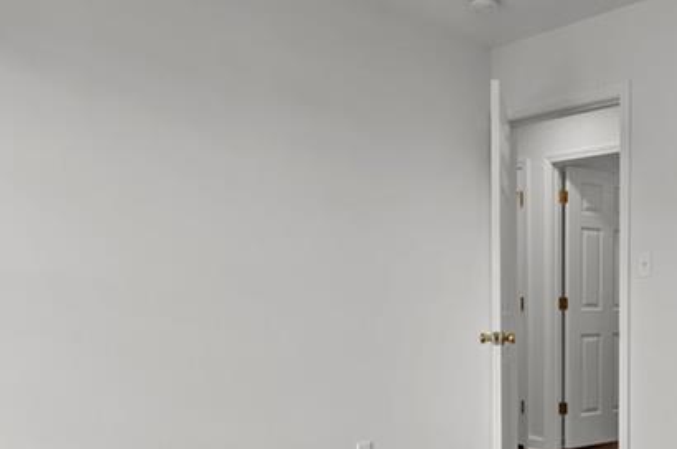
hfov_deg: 50.3
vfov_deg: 37.6
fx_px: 657
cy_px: 272
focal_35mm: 35
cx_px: 568
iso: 200
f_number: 7.1
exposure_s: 1/4
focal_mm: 14
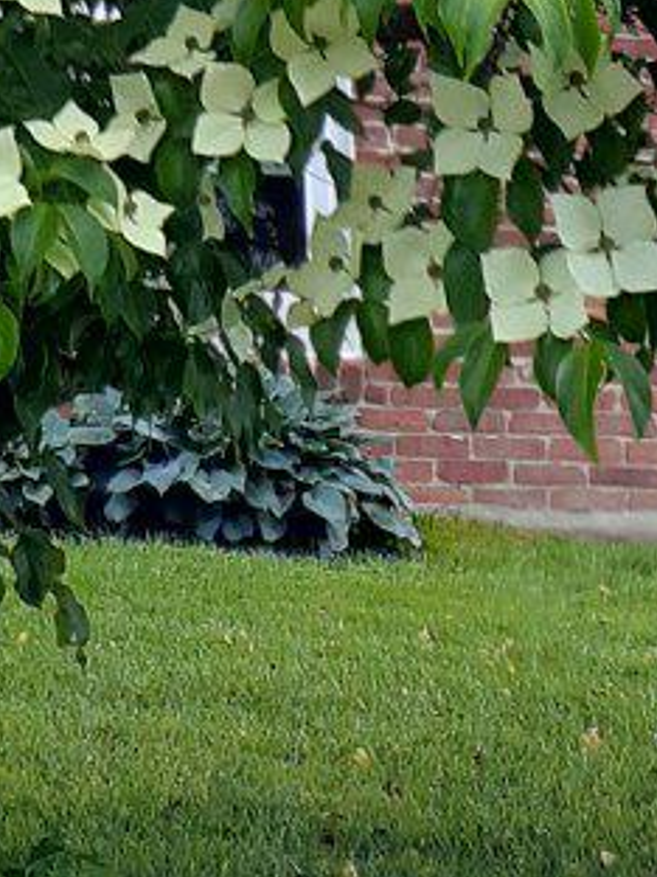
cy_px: -739
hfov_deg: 10.8
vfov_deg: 13.3
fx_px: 3366
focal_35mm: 133
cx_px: -256
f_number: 1.9
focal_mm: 3.6
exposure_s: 1/558
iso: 40
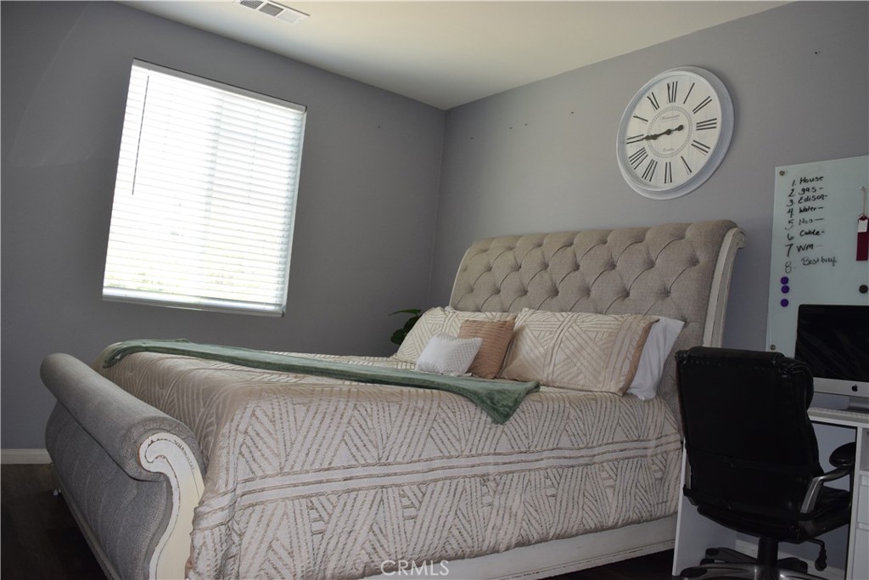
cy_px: 290
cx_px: 434
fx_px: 652
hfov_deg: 67.4
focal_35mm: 27
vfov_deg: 47.9
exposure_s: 1/125
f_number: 5.6
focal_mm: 18
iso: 800
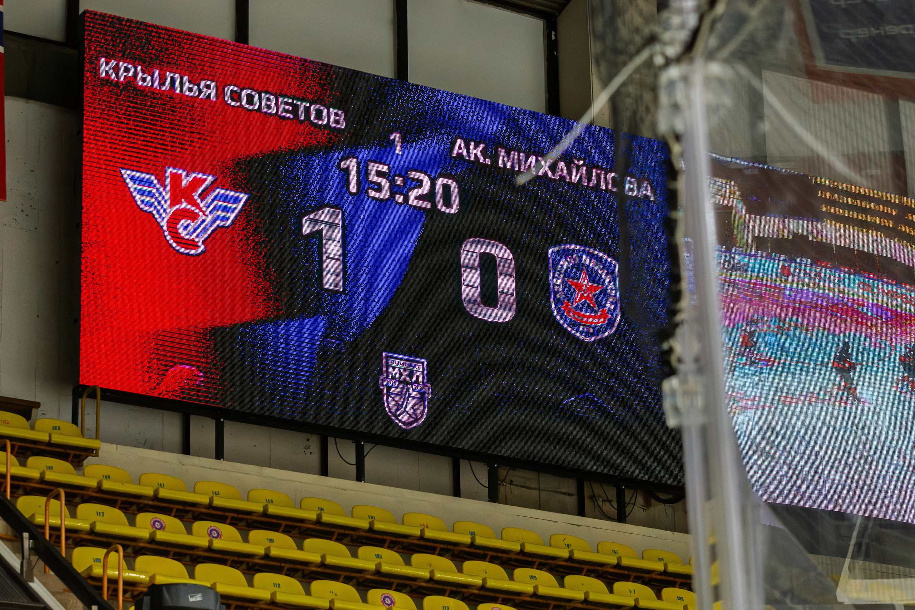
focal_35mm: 122
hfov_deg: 16.8
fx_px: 3099
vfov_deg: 11.2
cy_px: 305
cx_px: 461
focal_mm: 70
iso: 4000
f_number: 5.6
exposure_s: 1/1000
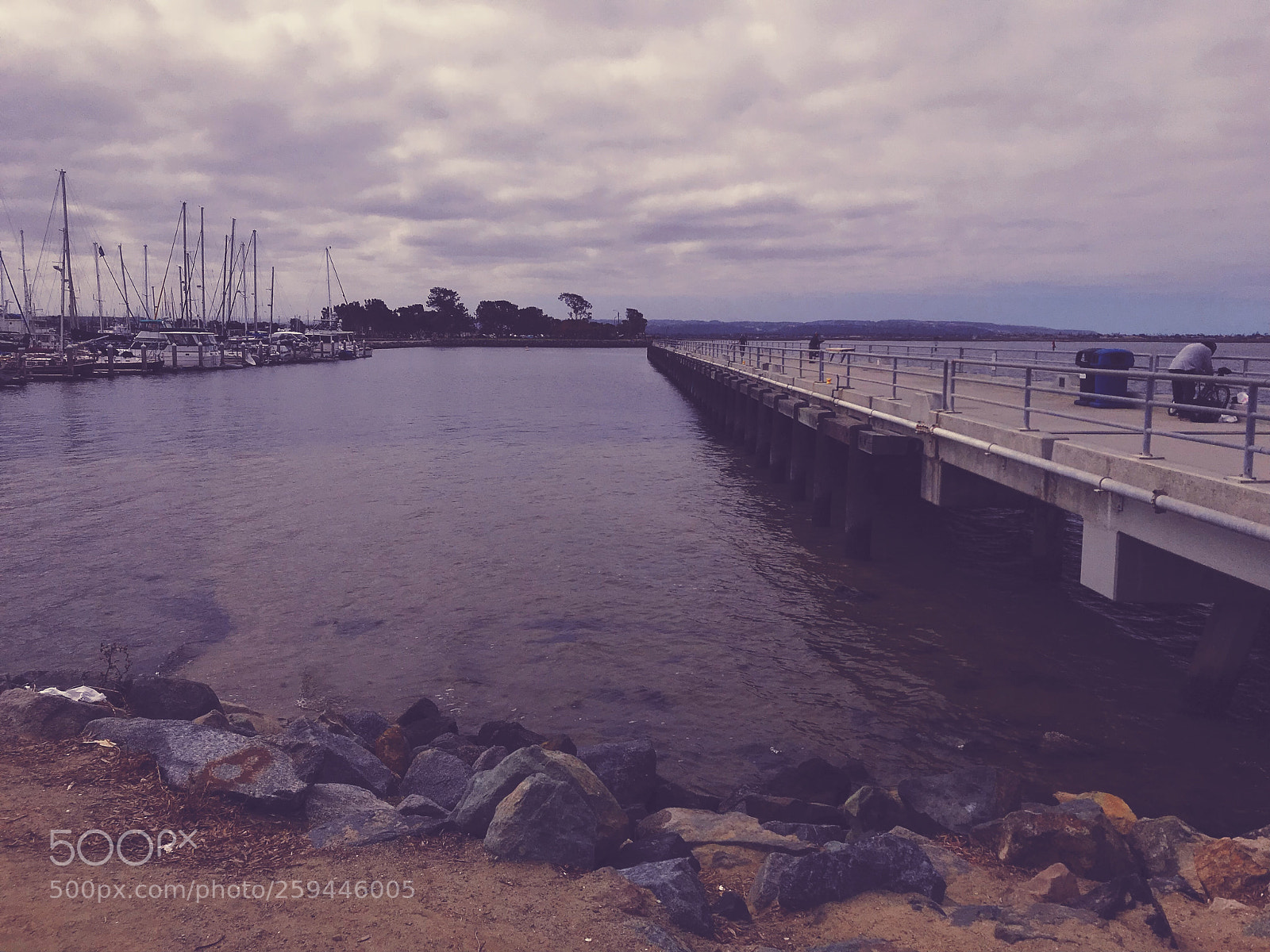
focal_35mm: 28
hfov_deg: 63.4
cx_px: 635
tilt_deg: -7.7
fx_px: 1027
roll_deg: +0.3
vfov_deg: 49.7
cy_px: 476
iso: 25
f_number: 1.8
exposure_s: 1/16129
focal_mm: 3.99
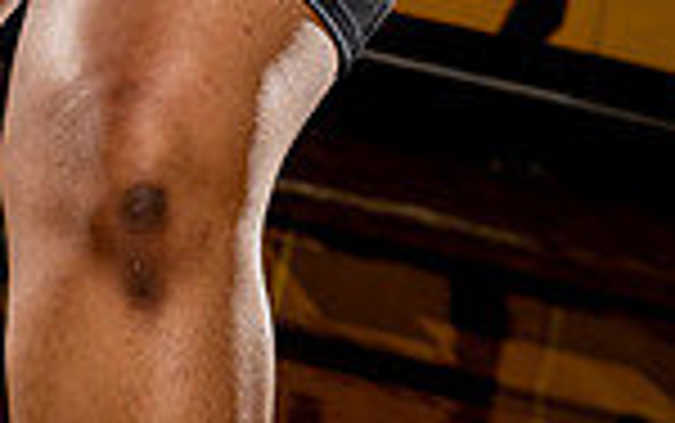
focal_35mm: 174
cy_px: -572
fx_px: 3203
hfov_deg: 11.9
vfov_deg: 7.1
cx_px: 9
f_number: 6.3
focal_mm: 57
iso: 320
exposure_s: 1/250
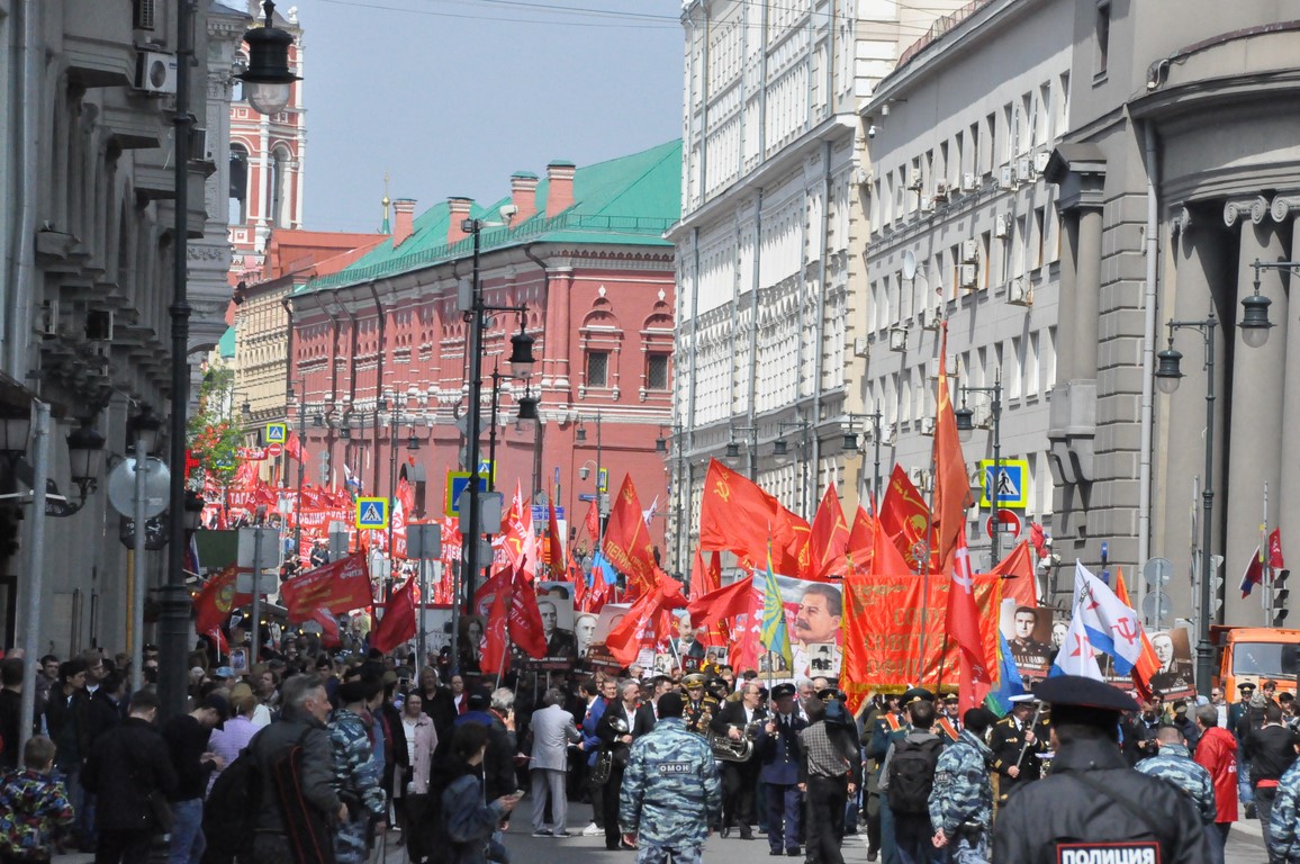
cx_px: 650
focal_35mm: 195
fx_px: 7034
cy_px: 432
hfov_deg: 10.6
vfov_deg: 7.0
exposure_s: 1/4000
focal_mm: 130
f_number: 14
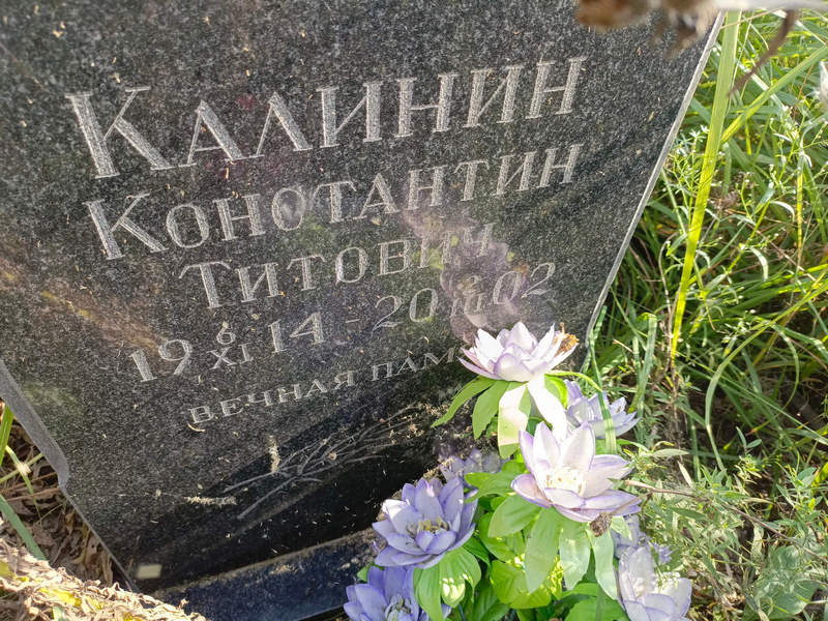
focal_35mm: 25
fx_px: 598
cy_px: 310
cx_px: 414
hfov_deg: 69.4
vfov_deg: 54.9
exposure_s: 1/126
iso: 111
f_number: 1.69
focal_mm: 4.76
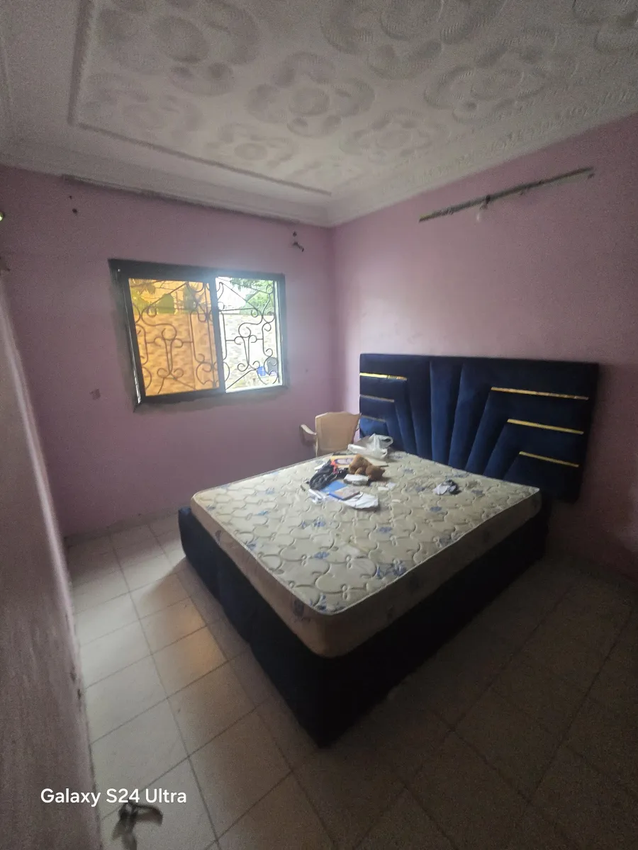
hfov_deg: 89.9
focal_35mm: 13
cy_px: 425
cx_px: 319
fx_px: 319
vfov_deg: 106.2
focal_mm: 2.2
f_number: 2.2
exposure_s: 1/50
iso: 500
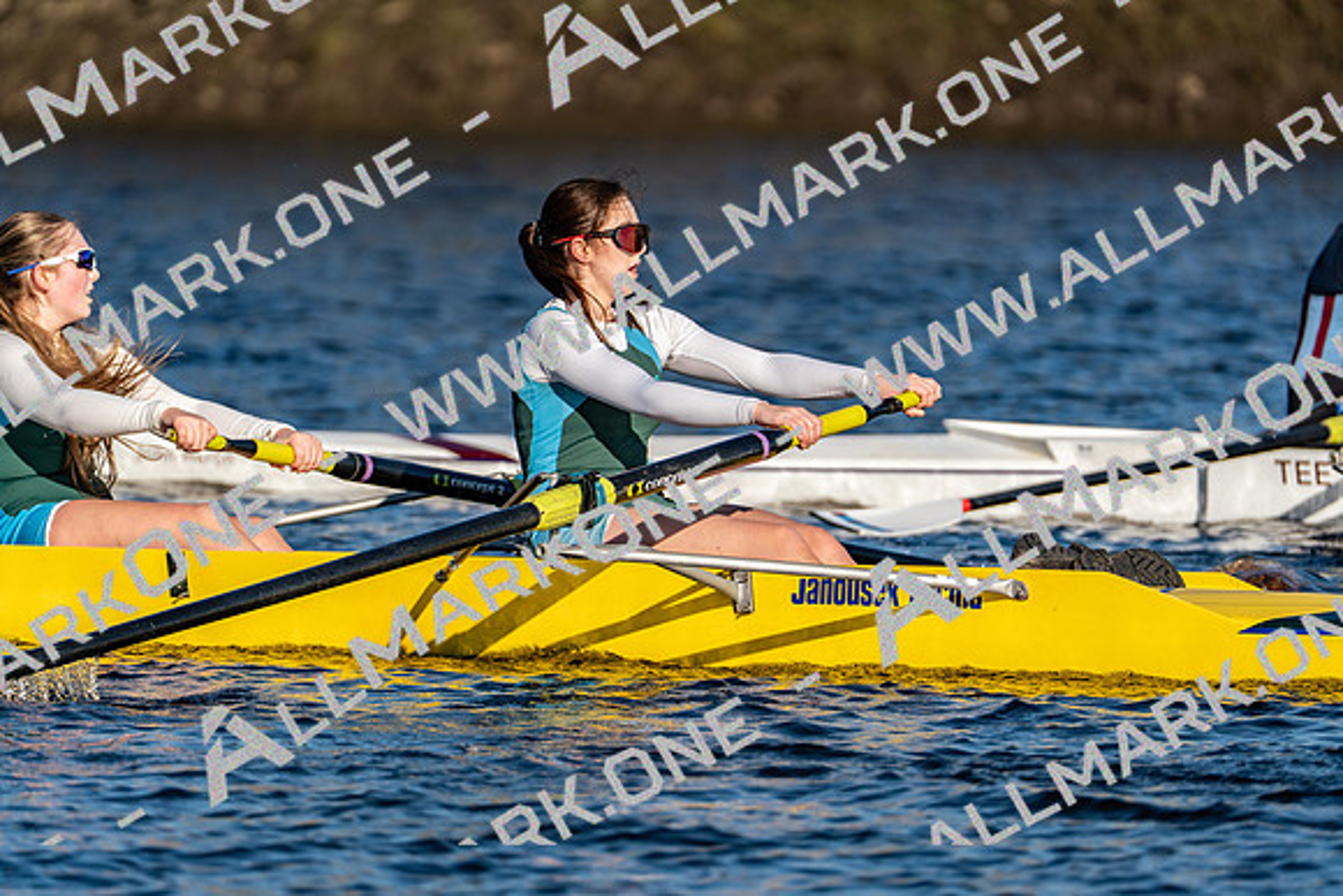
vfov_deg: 3.2
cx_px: 672
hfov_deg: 4.8
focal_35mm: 430
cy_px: 448
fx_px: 16044
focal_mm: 430
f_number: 6.3
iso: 250
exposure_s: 1/2000
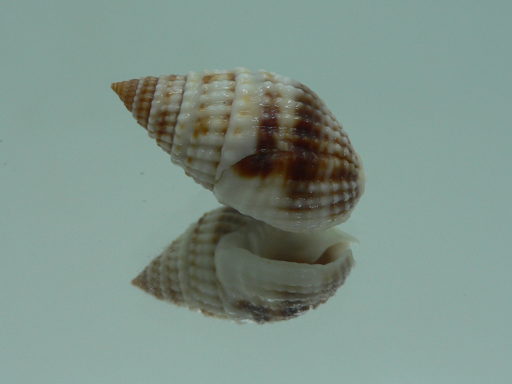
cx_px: 248
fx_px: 680
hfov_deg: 41.2
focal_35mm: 46
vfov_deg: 31.5
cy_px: 173
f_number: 2.8
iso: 80
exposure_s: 1/60
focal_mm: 4.6
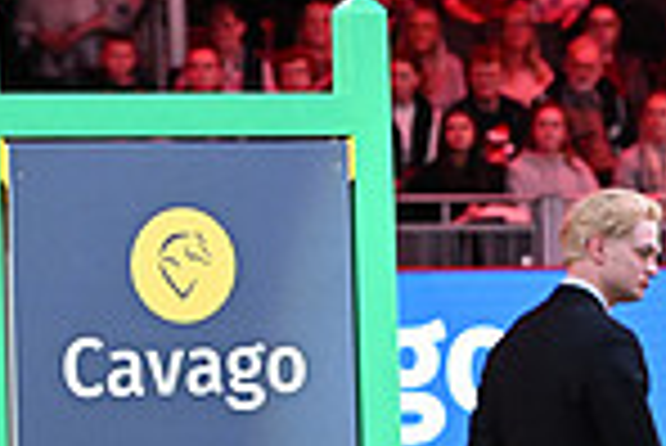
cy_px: 390
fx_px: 7963
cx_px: 1251
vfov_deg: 3.2
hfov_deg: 4.7
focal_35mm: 430
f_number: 5
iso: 6400
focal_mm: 110
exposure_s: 1/500
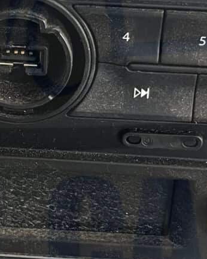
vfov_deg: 16.0
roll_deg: -1.8
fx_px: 920
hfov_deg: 12.8
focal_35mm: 120
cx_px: 34
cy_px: 104
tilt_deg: -33.6
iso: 125
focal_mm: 5.1
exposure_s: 1/83
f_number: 1.6
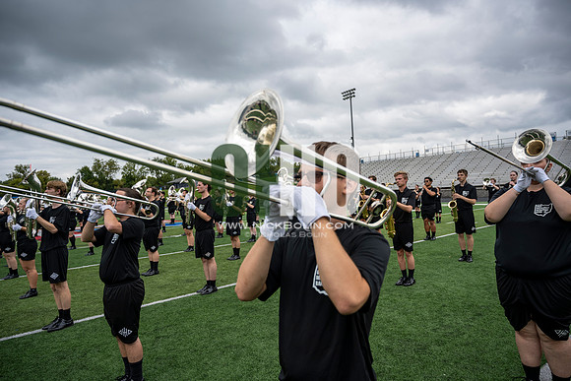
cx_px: 286
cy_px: 190
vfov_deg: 53.2
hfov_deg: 73.7
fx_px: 381
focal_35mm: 24
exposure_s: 1/800
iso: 100
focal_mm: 24
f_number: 4
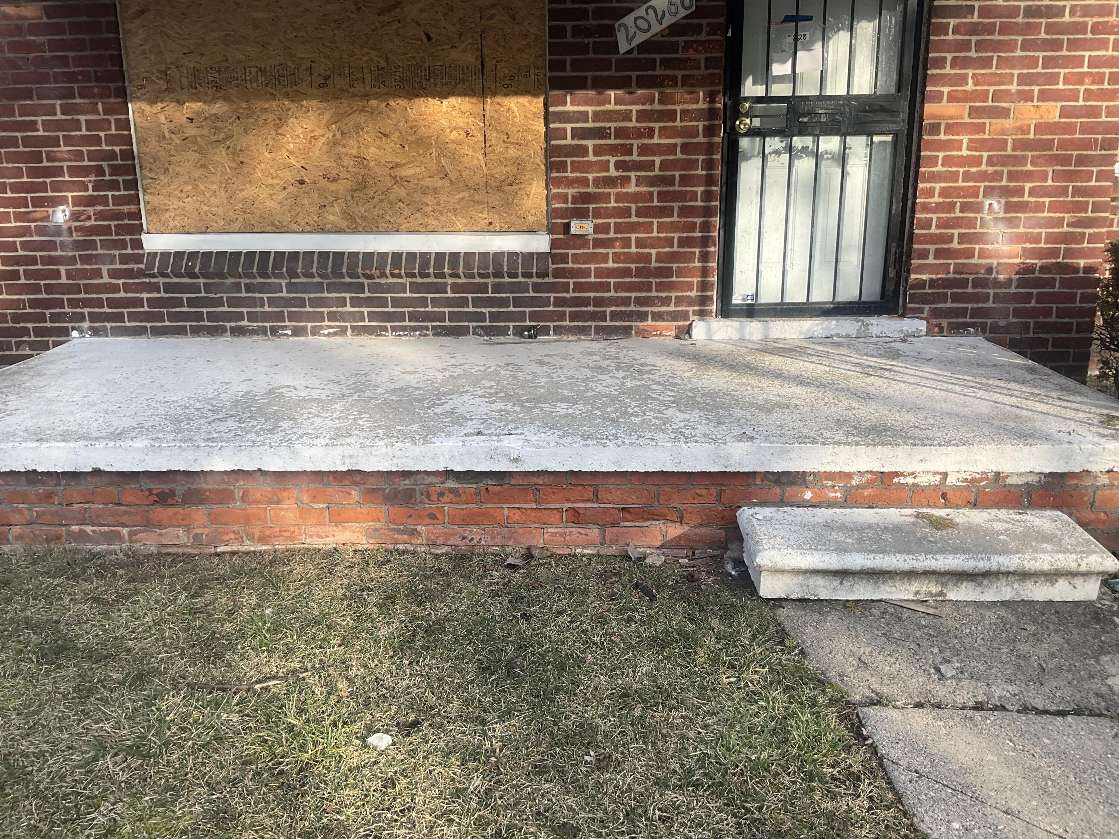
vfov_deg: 48.2
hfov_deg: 61.7
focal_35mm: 29
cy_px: 420
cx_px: 560
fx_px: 937
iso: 25
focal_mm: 3
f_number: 1.8
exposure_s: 1/391
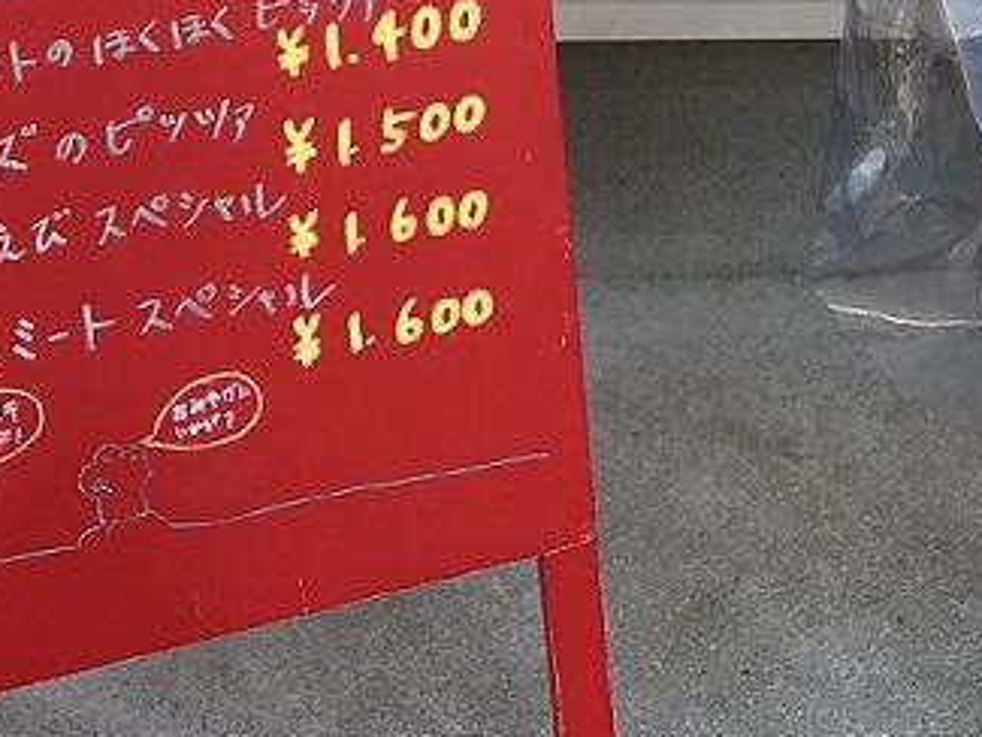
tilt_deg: -21.1
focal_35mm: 73
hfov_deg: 26.6
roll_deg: -2.6
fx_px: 2072
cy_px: -178
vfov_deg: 18.9
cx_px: 633
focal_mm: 3.99
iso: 20
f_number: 1.8
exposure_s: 1/441
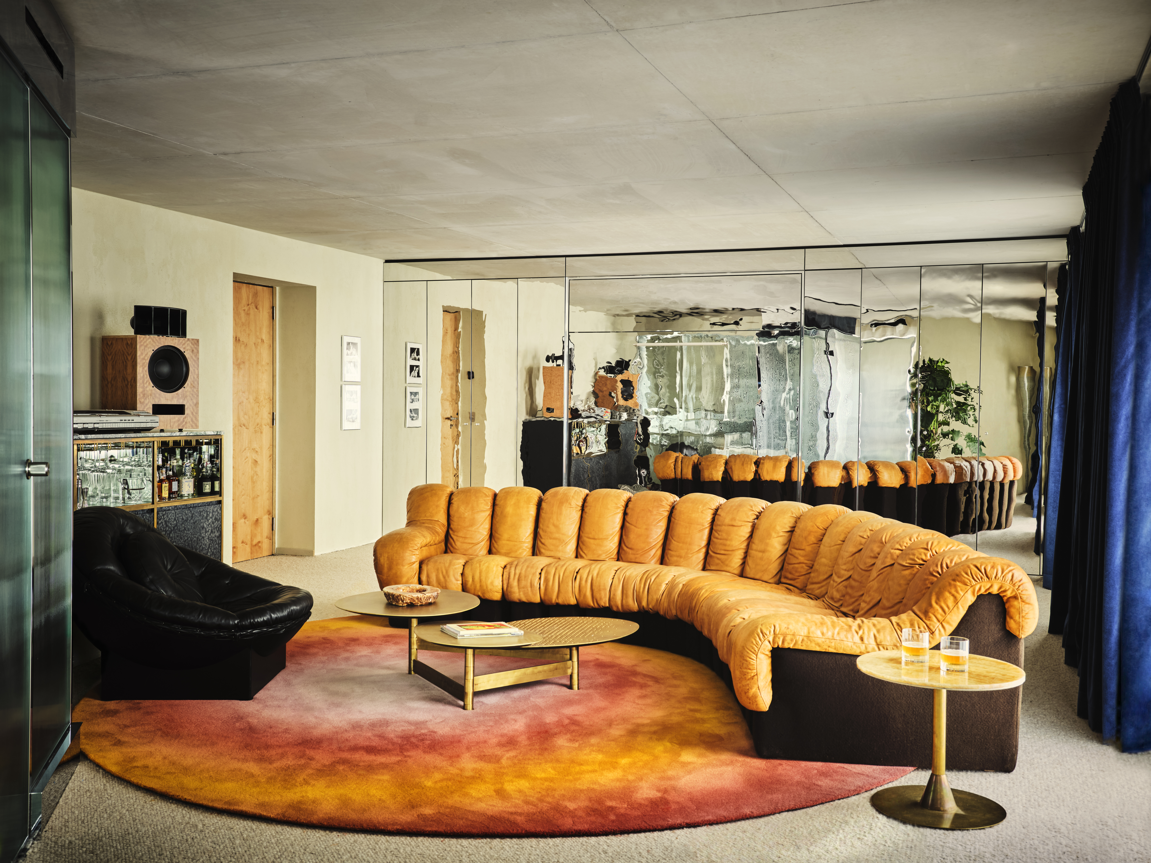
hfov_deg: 52.6
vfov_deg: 40.7
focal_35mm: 35
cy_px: 432
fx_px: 1164
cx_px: 576
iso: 400
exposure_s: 5
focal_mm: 44
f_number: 13
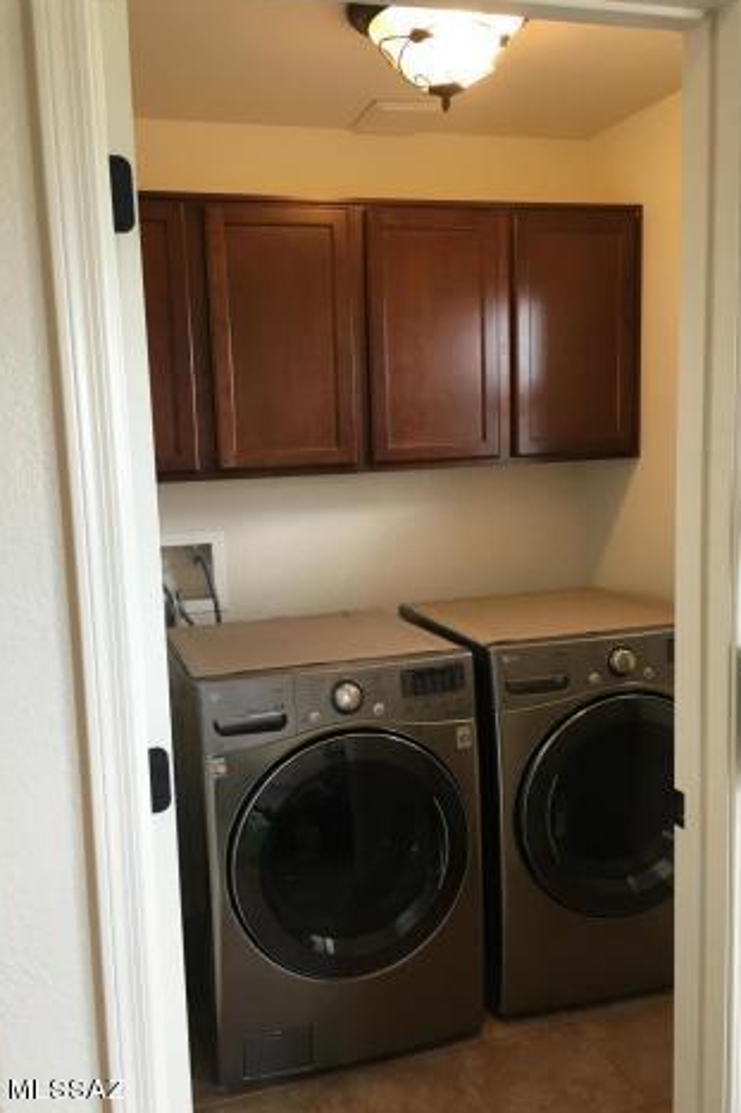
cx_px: 329
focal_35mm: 31
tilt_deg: -6.3
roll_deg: +2.5
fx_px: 958
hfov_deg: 42.2
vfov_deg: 60.3
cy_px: 565
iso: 80
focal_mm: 4.15
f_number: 2.2
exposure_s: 1/30
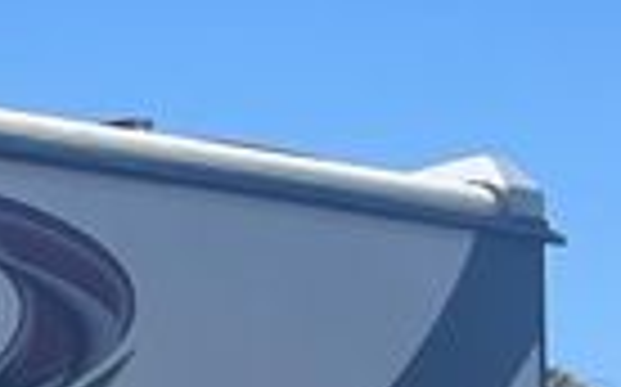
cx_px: -1557
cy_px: 1179
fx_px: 3450
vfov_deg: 5.9
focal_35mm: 204
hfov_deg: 8.0
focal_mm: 4.2
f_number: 1.6
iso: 32
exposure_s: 1/2618
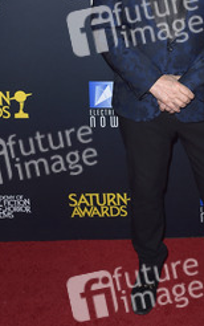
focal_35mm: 53
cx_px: 174
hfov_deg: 23.9
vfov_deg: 37.5
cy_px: 91
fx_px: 471
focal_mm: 32
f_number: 6.3
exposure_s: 1/250
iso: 250
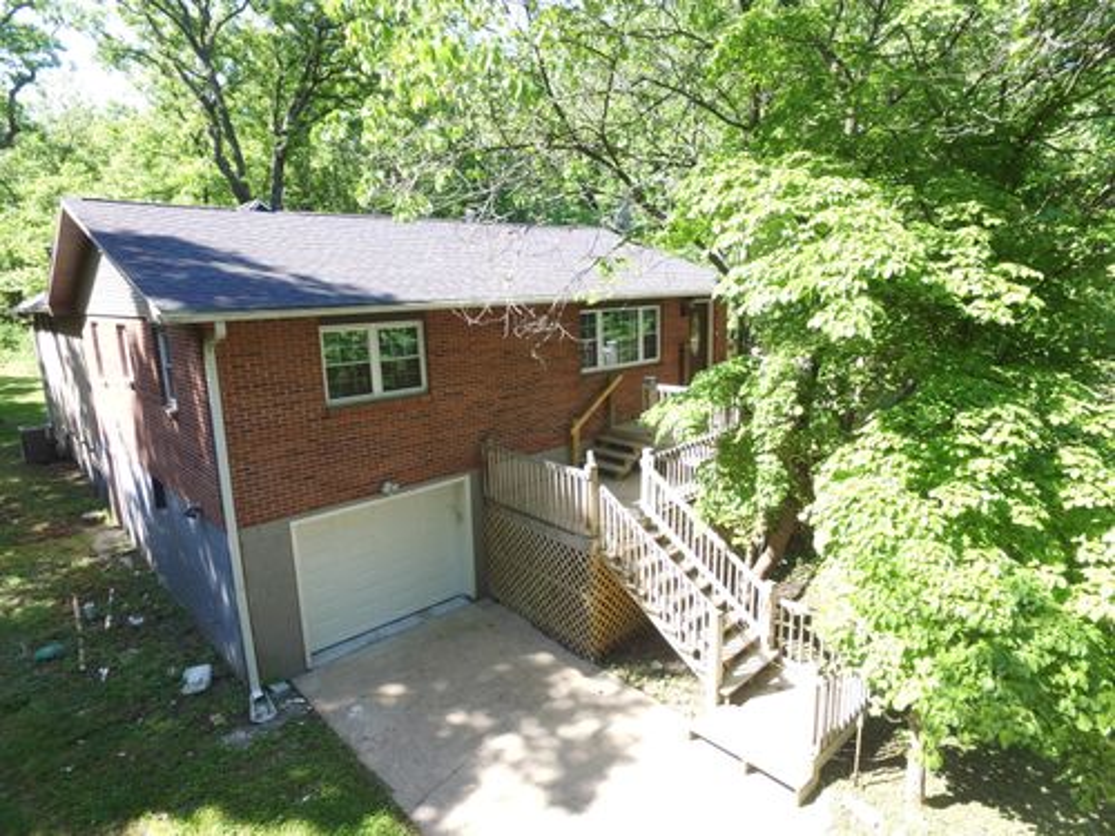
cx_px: 558
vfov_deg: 66.0
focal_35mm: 20
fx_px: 644
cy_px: 418
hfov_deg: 81.7
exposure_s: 1/108
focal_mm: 3.61
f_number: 2.8
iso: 100
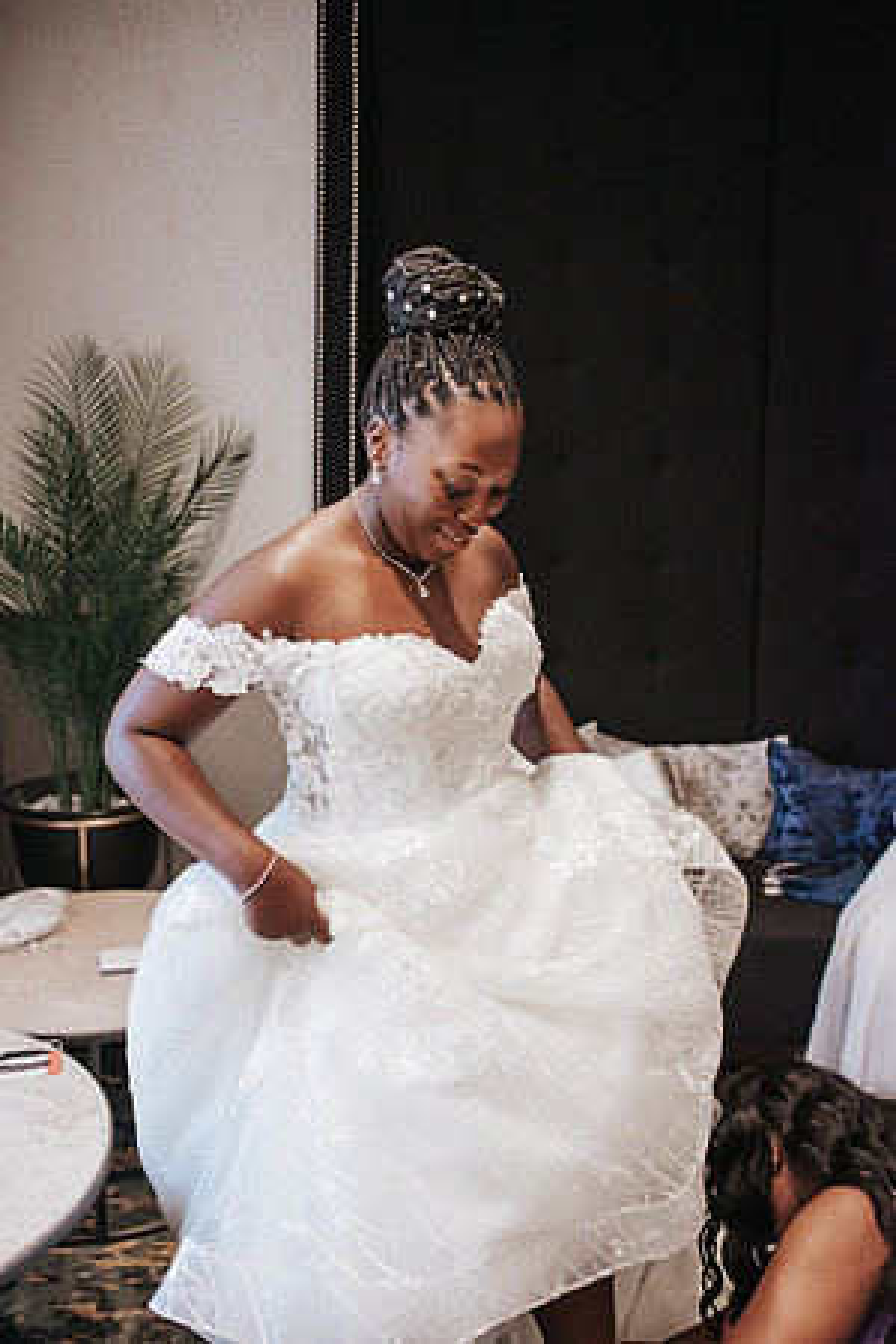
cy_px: 672
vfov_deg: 54.4
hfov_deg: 37.9
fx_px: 1307
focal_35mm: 35
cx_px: 448
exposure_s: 1/800
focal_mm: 35
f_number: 3.2
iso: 1000
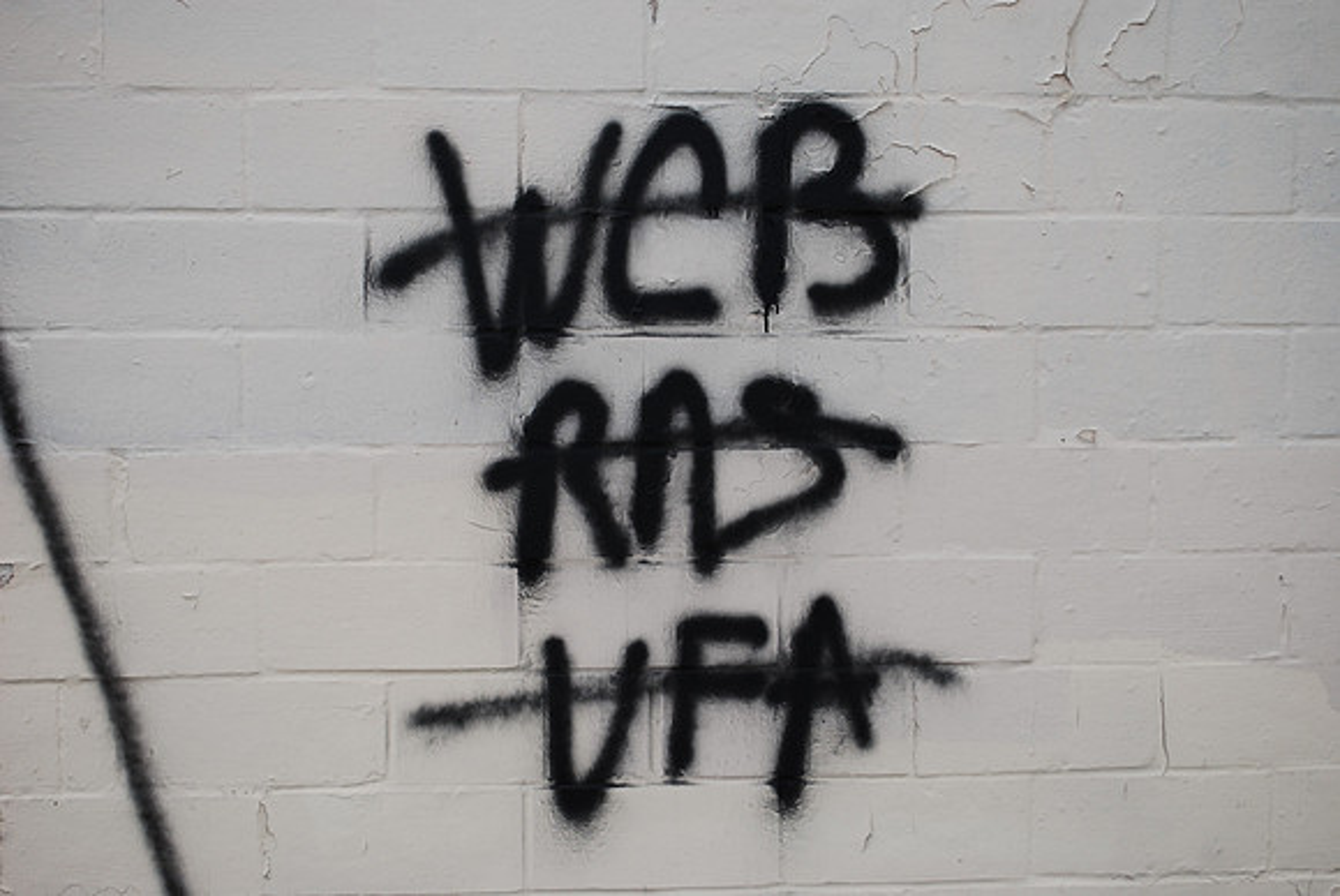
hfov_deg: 41.1
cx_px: 670
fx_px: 1788
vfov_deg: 28.1
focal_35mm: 48
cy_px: 448
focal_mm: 32
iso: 200
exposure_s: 1/125
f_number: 5.6
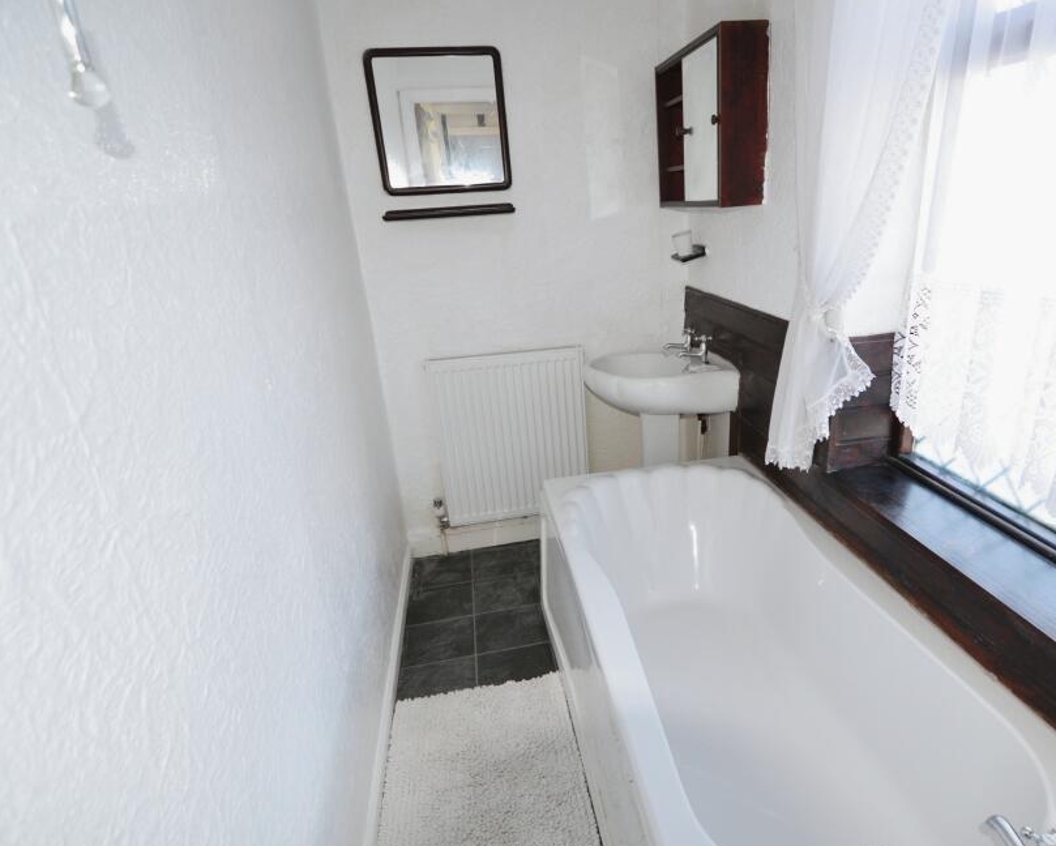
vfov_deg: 69.2
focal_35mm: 20
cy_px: 443
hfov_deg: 80.6
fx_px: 613
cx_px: 628
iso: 400
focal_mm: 11
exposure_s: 1/60
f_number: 4
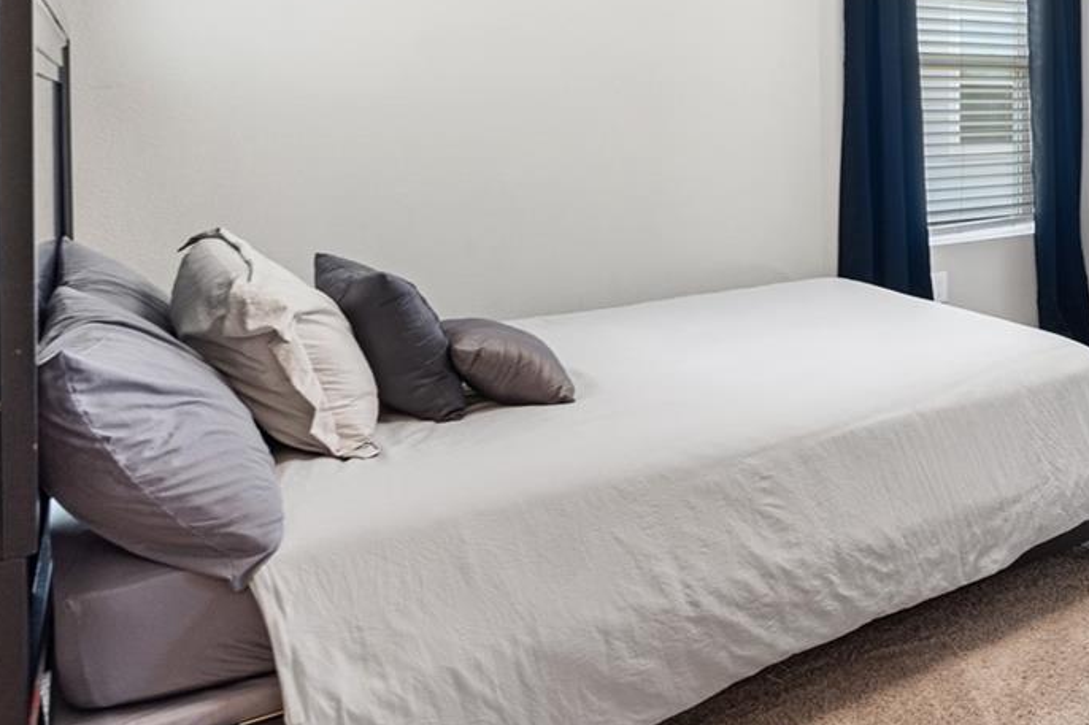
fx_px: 1058
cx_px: 1056
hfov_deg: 46.7
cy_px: 114
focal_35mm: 35
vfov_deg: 36.2
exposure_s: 1
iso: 100
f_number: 9
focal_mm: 10
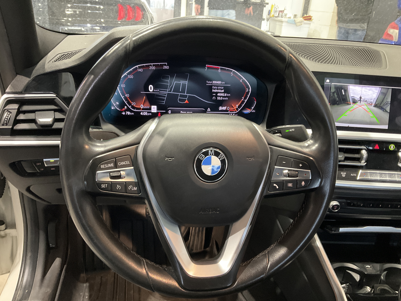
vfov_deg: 48.2
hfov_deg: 61.7
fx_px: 336
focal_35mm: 29
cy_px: 150
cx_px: 200
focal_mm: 3
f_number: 1.8
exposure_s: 1/28
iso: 320
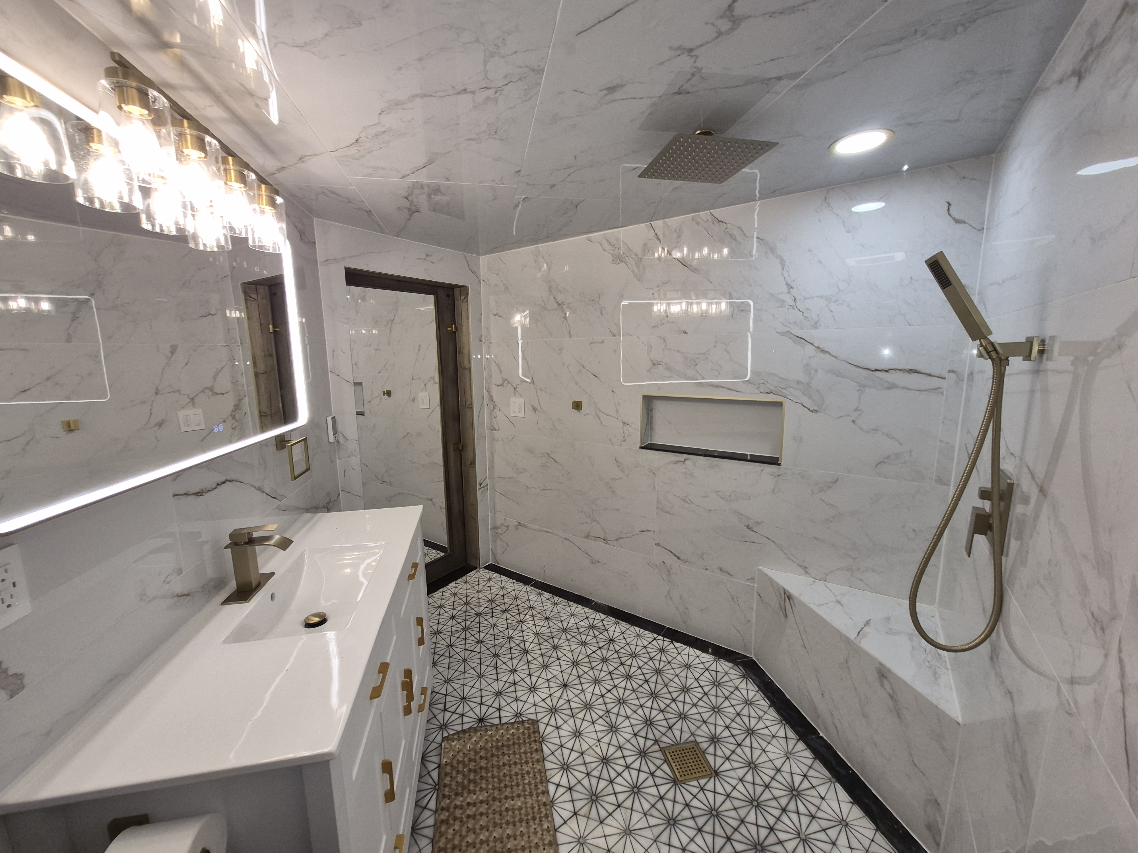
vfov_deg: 89.9
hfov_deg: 106.2
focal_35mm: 13
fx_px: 427
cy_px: 426
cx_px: 569
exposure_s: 1/95
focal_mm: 1.74
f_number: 2.2
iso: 40
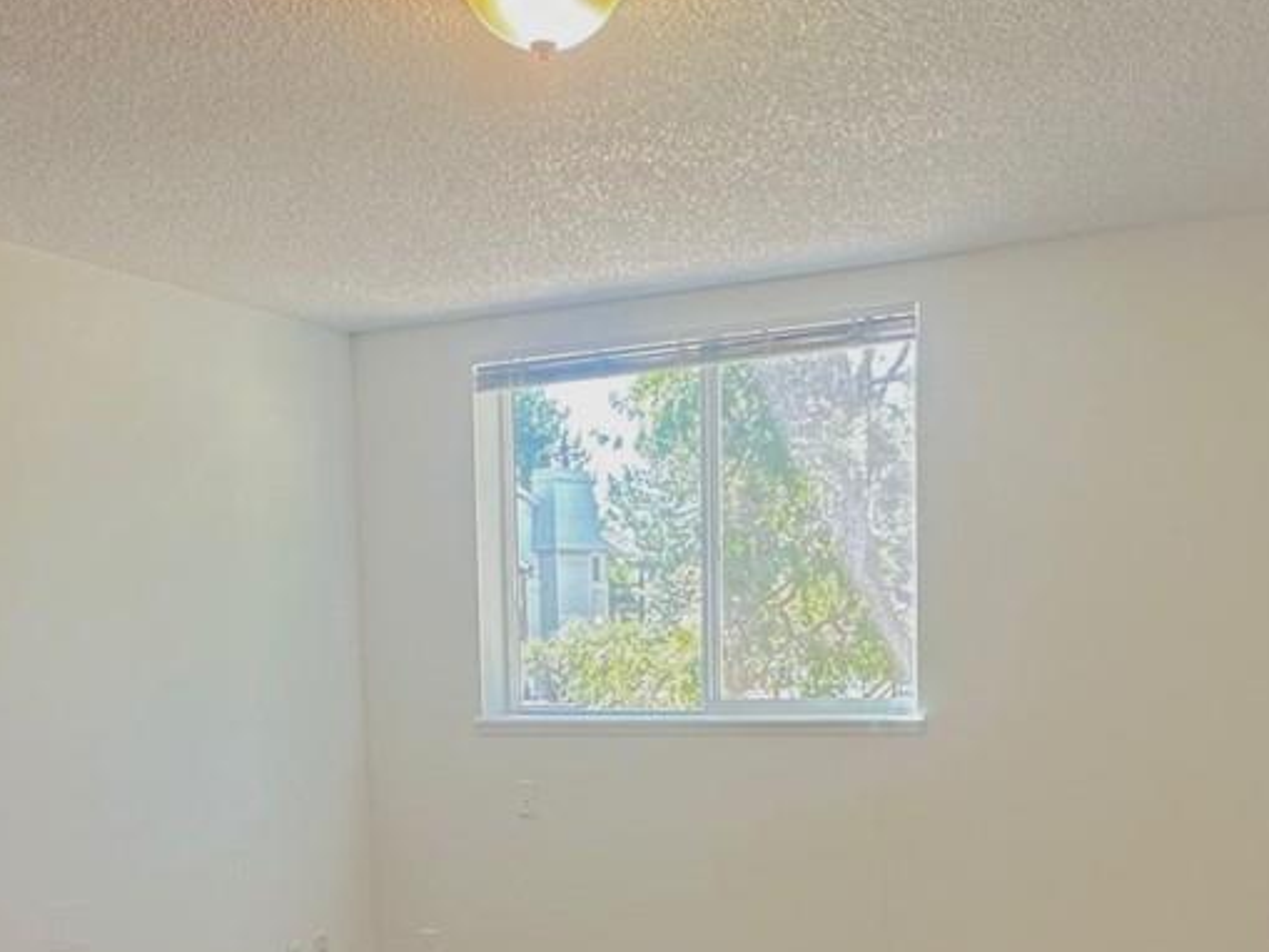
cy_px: 840
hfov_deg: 42.9
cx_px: 648
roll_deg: +1.0
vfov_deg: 31.5
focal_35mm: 44
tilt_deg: -5.3
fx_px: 1613
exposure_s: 1/120
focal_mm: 2.22
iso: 160
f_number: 2.2
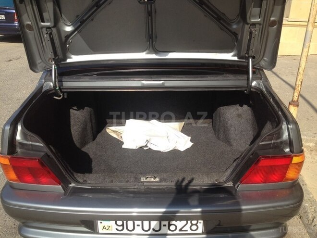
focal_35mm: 35
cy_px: 119
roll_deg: -1.4
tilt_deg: -24.7
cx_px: 158
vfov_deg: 40.7
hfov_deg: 52.6
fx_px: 321
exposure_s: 1/1082
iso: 50
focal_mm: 4.28
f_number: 2.4
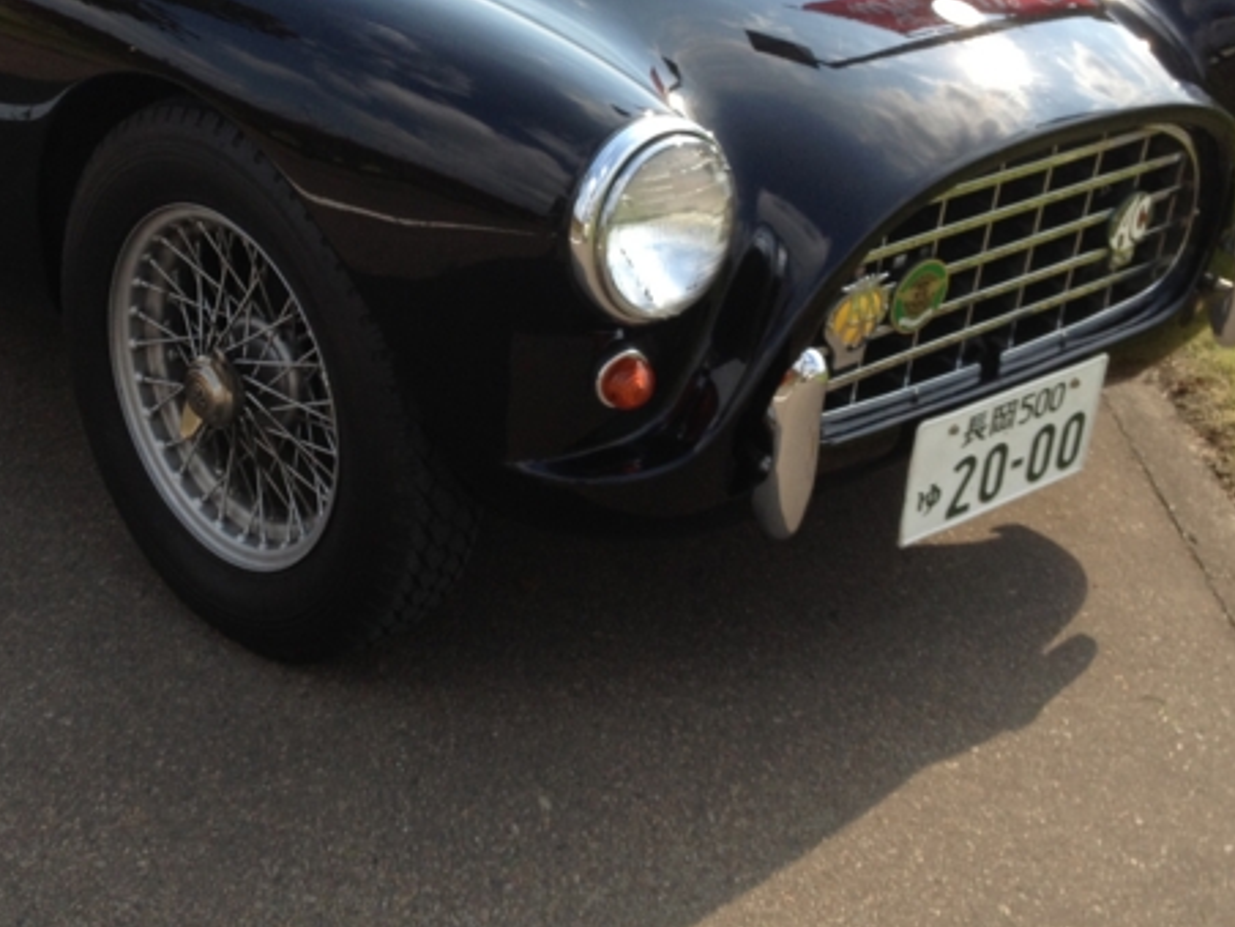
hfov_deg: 31.0
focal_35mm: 62
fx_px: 2212
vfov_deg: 23.3
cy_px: 189
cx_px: 443
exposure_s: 1/890
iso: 50
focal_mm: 4.28
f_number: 2.4
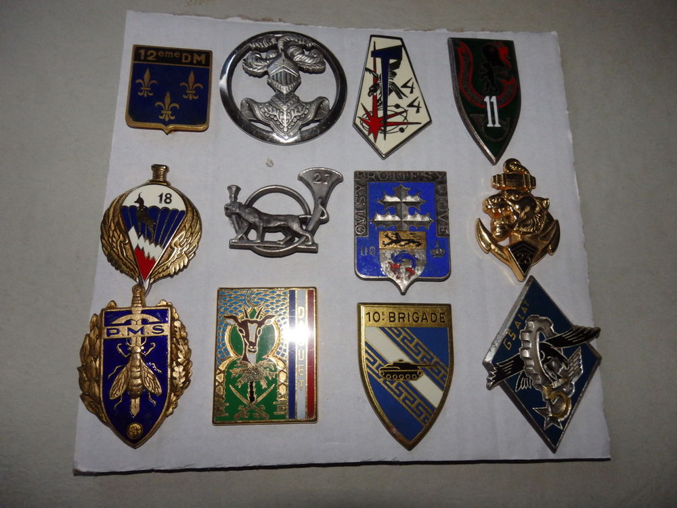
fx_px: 489
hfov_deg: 69.4
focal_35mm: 25
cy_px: 254
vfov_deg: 54.9
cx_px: 338
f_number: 8.7
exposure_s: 1/30
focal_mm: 4.5
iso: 400
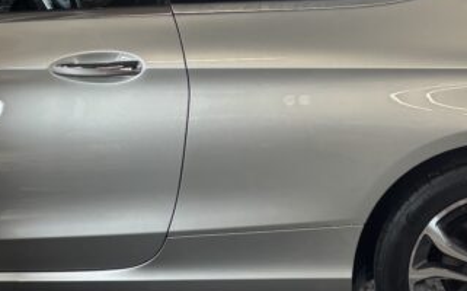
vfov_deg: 19.7
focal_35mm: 66
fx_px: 839
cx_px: 316
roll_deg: +2.5
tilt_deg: -16.2
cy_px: 128
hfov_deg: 30.8
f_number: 1.6
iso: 50
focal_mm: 5.96
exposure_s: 1/121
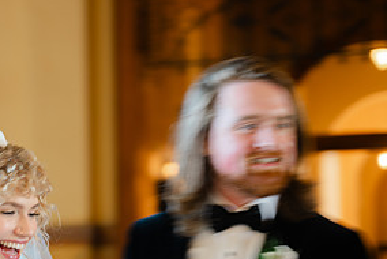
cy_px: 216
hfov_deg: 19.5
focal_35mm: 102
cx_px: 8
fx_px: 1098
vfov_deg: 13.4
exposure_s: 1/15
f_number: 1.8
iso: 64
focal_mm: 50
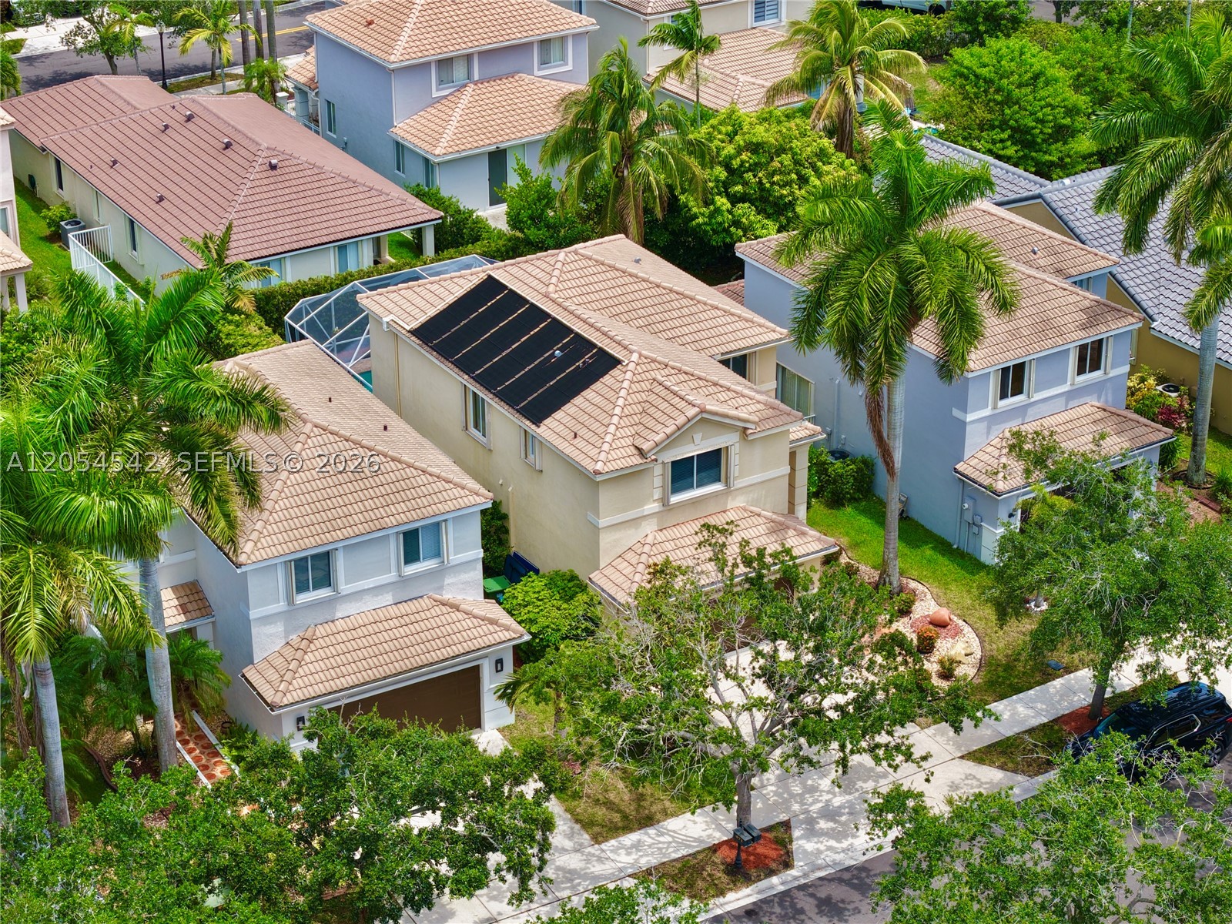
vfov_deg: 21.0
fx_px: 2491
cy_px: 462
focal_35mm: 70
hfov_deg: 27.8
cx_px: 616
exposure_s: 1/640
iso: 125
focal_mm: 19.35
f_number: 2.8
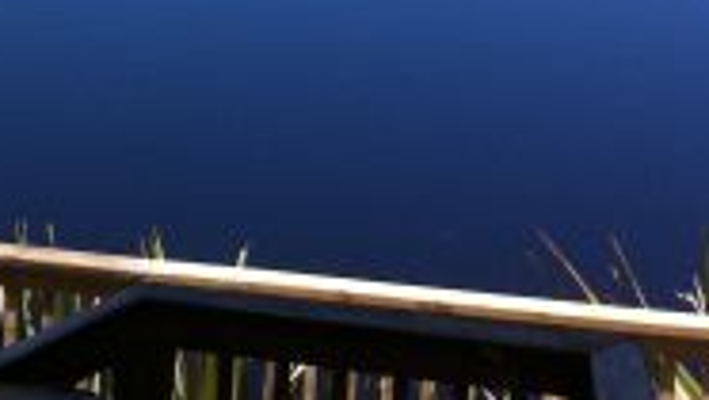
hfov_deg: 15.8
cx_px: -118
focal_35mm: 131
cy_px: -328
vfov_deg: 8.9
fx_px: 2465
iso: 80
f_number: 2.8
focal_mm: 3.85
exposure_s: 1/457
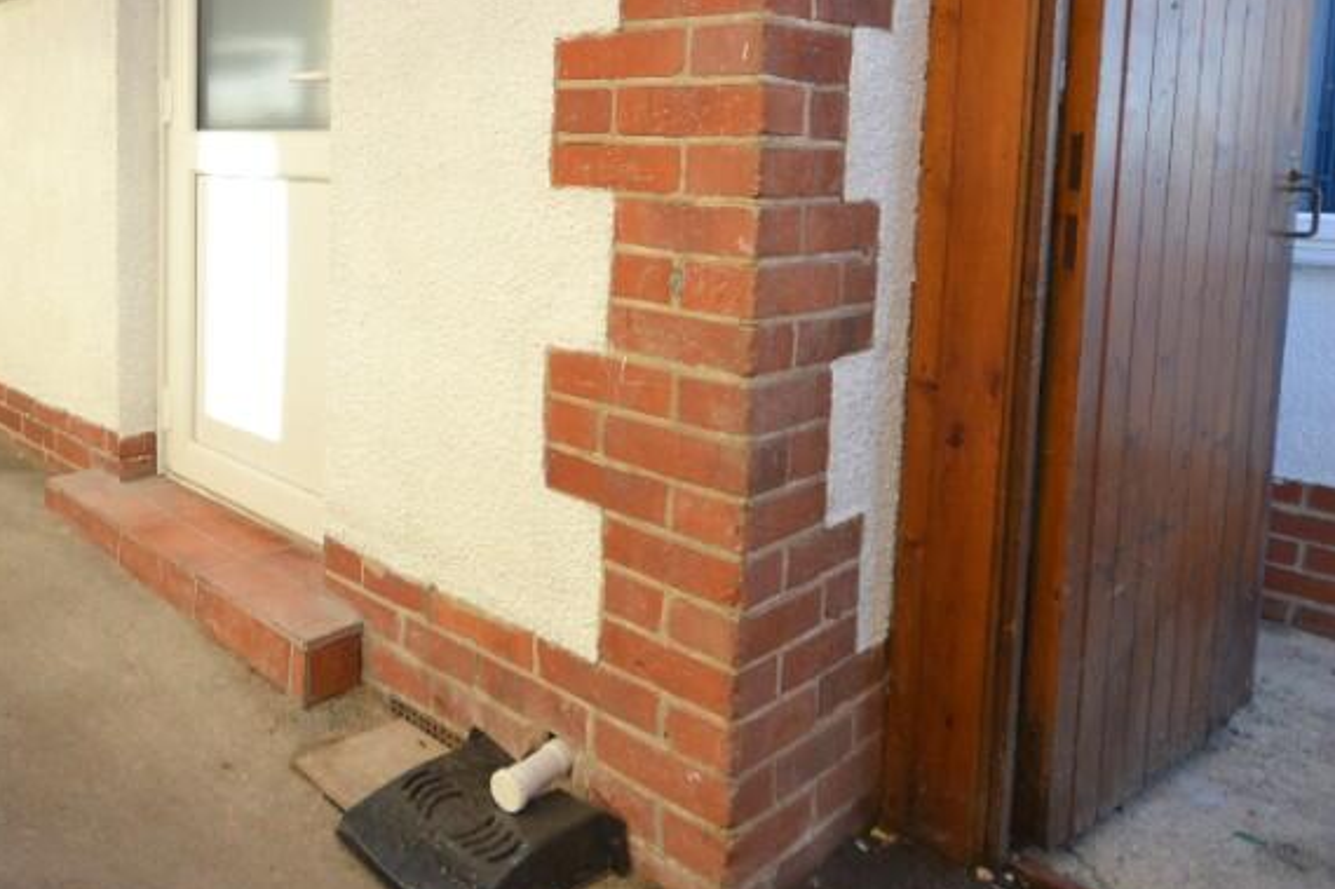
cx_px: 326
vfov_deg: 46.2
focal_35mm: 27
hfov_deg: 63.3
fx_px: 1001
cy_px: 219
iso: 250
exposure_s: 1/125
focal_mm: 10
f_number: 5.6
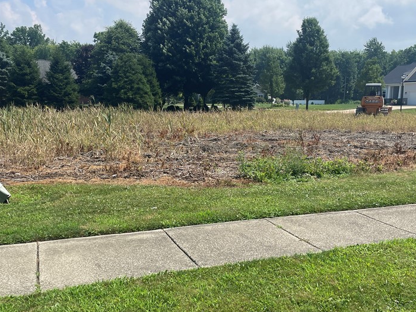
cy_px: 171
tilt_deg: -8.4
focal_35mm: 38
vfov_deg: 37.7
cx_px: 215
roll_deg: +0.4
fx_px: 456
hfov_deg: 49.0
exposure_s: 1/3610
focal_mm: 4.2
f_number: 1.6
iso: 32
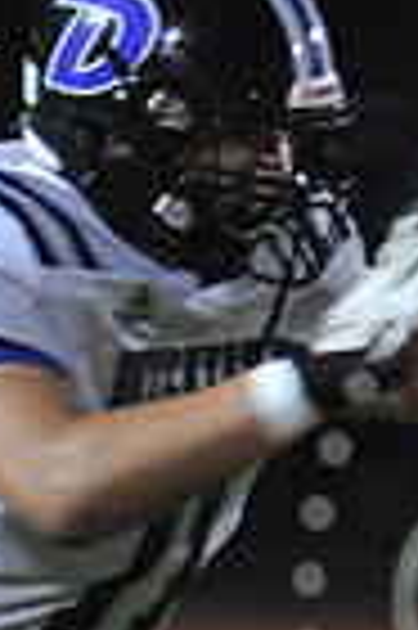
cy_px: 612
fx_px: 43332
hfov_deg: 0.6
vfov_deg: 0.8
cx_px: 836
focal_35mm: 2482
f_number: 6.3
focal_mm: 600
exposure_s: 1/200
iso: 6400
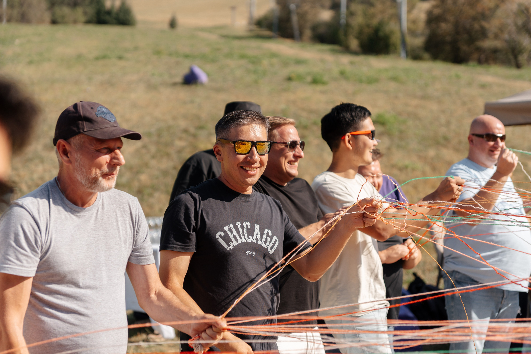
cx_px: 271
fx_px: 1062
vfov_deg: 18.9
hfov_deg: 28.1
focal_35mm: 72
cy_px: 182
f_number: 2.8
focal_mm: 70
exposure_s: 1/1600
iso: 100
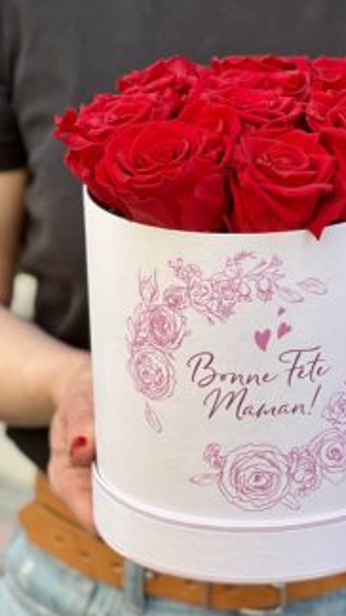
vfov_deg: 15.5
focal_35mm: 138
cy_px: 189
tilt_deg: -11.8
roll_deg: -0.1
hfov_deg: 8.8
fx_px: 2253
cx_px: 245
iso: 40
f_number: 2.8
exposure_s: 1/121
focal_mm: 9
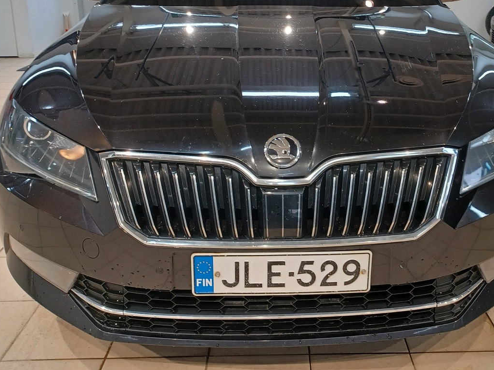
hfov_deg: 47.7
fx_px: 556
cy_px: 113
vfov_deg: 36.3
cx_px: 286
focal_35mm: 39
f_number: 1.8
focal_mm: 4.6
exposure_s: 1/50
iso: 160
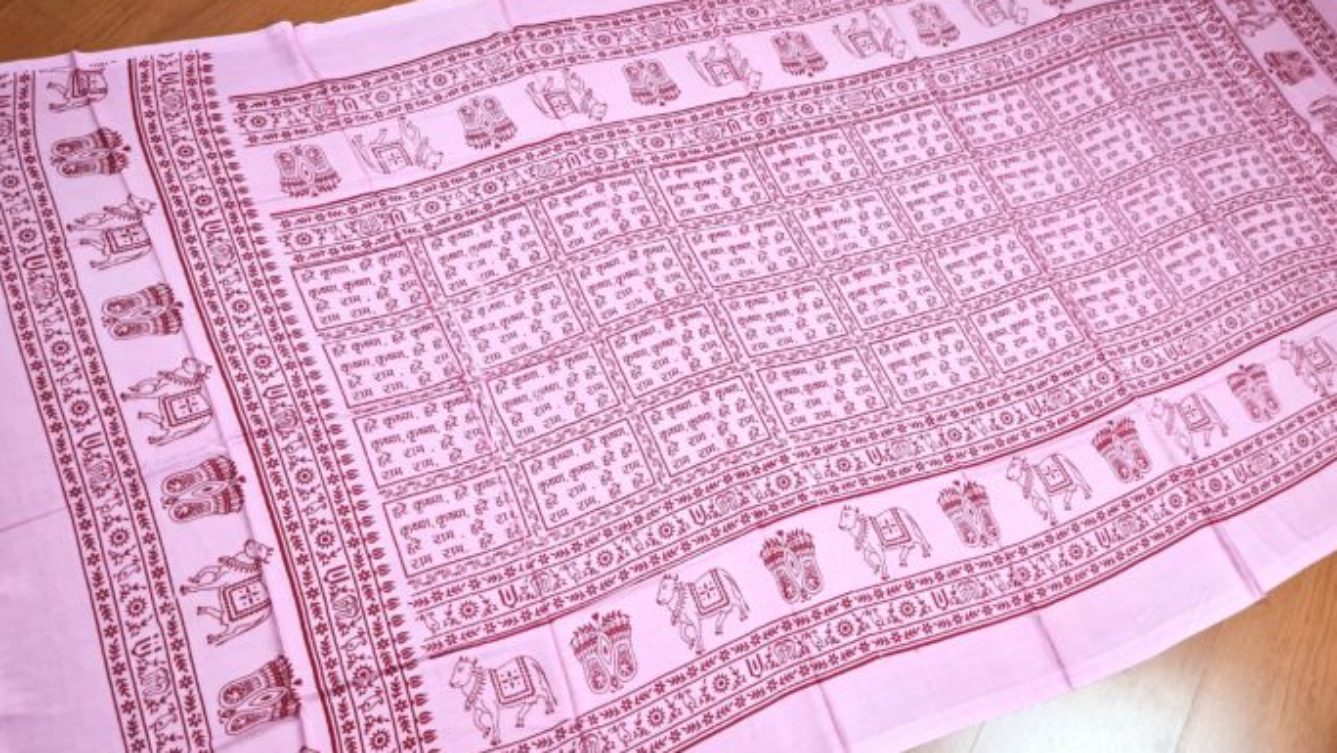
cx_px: 682
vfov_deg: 40.2
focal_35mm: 29
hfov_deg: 66.1
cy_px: 394
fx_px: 1028
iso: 160
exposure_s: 1/120
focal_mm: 5.4
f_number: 1.8
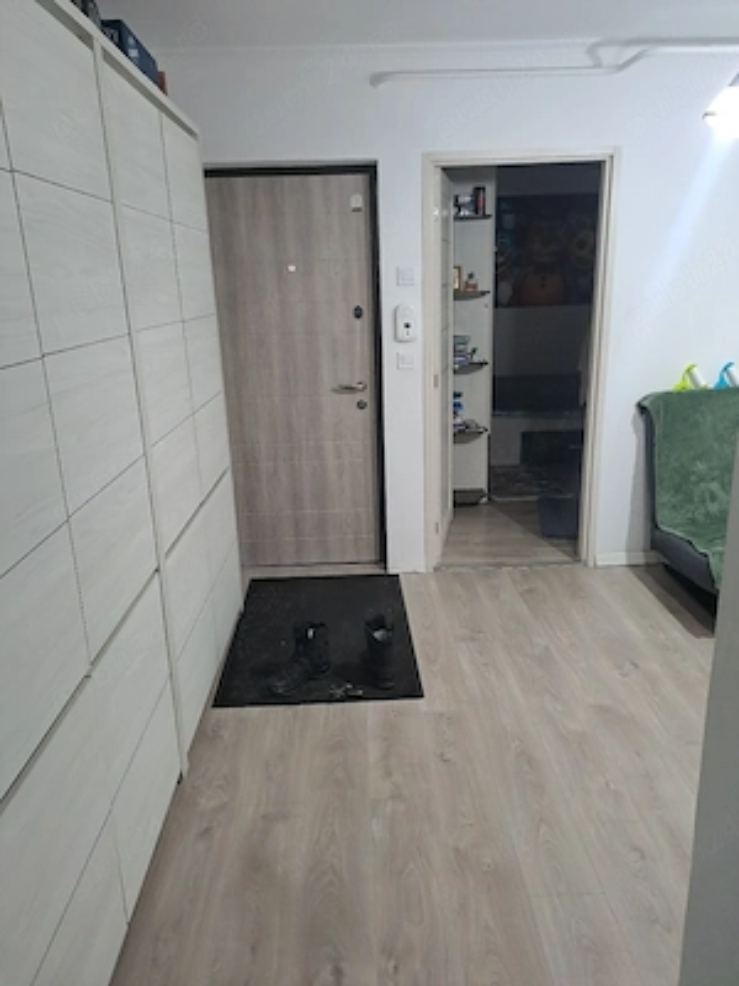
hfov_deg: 54.9
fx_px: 712
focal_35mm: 25
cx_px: 370
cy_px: 493
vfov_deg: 69.4
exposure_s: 1/50
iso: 320
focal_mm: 4.65
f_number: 1.8
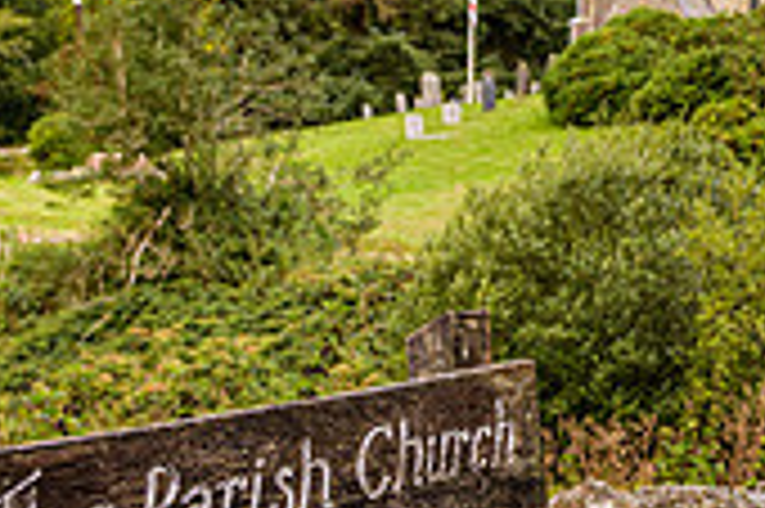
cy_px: 371
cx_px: 788
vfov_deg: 16.5
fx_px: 1741
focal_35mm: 82
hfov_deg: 23.6
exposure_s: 1/250
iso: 250
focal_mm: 24
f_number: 5.6
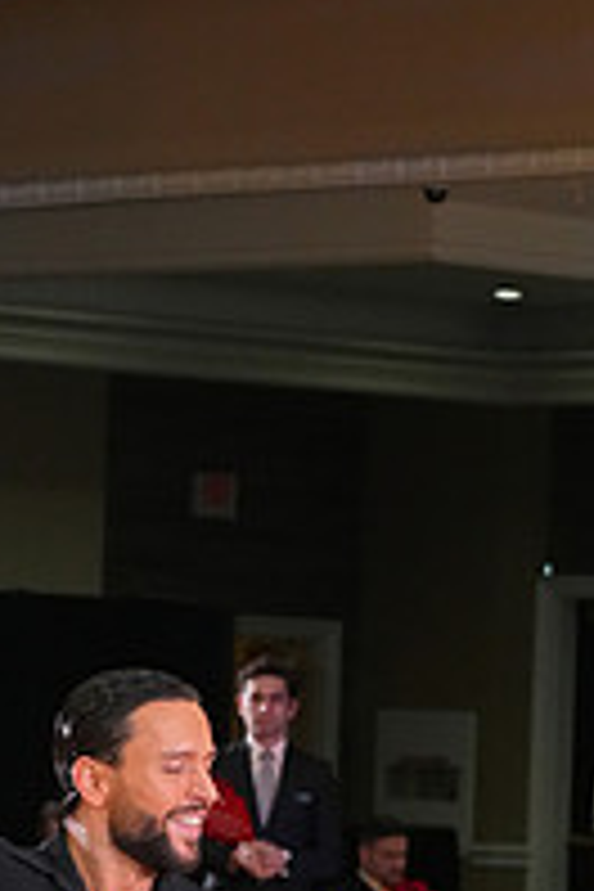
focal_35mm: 225
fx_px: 5568
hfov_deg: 6.1
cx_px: 529
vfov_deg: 9.0
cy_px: 1220
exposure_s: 1/200
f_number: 5.6
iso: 3200
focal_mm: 77
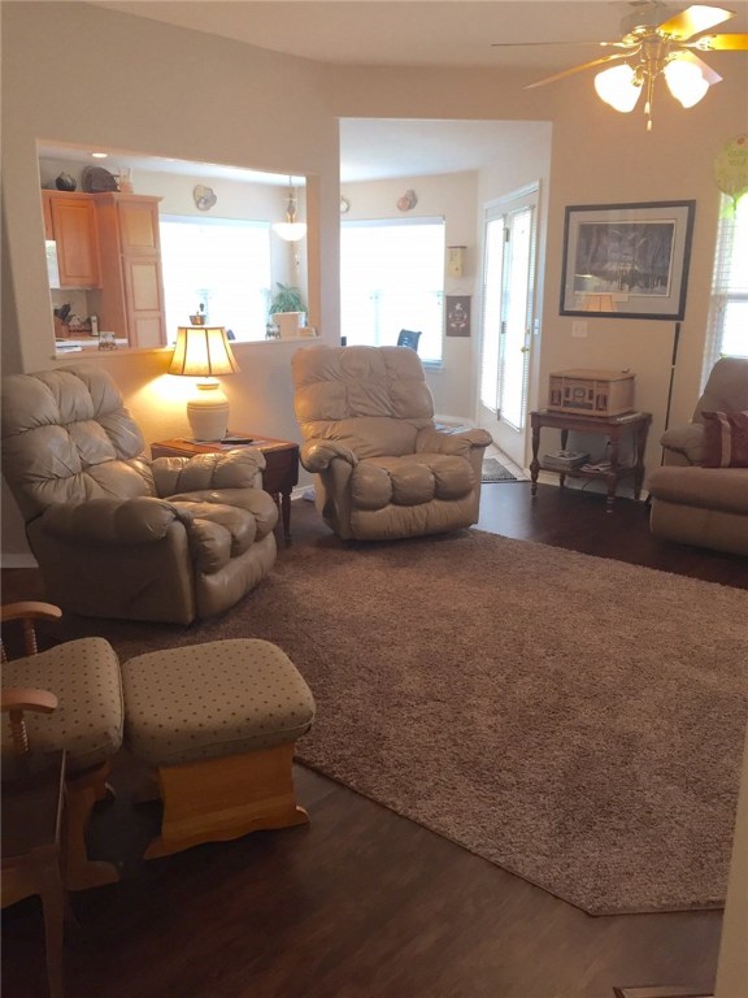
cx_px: 374
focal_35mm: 29
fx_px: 836
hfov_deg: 48.2
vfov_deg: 61.7
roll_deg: -0.3
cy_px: 499
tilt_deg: -13.6
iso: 64
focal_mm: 4.15
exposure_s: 1/30
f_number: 2.2
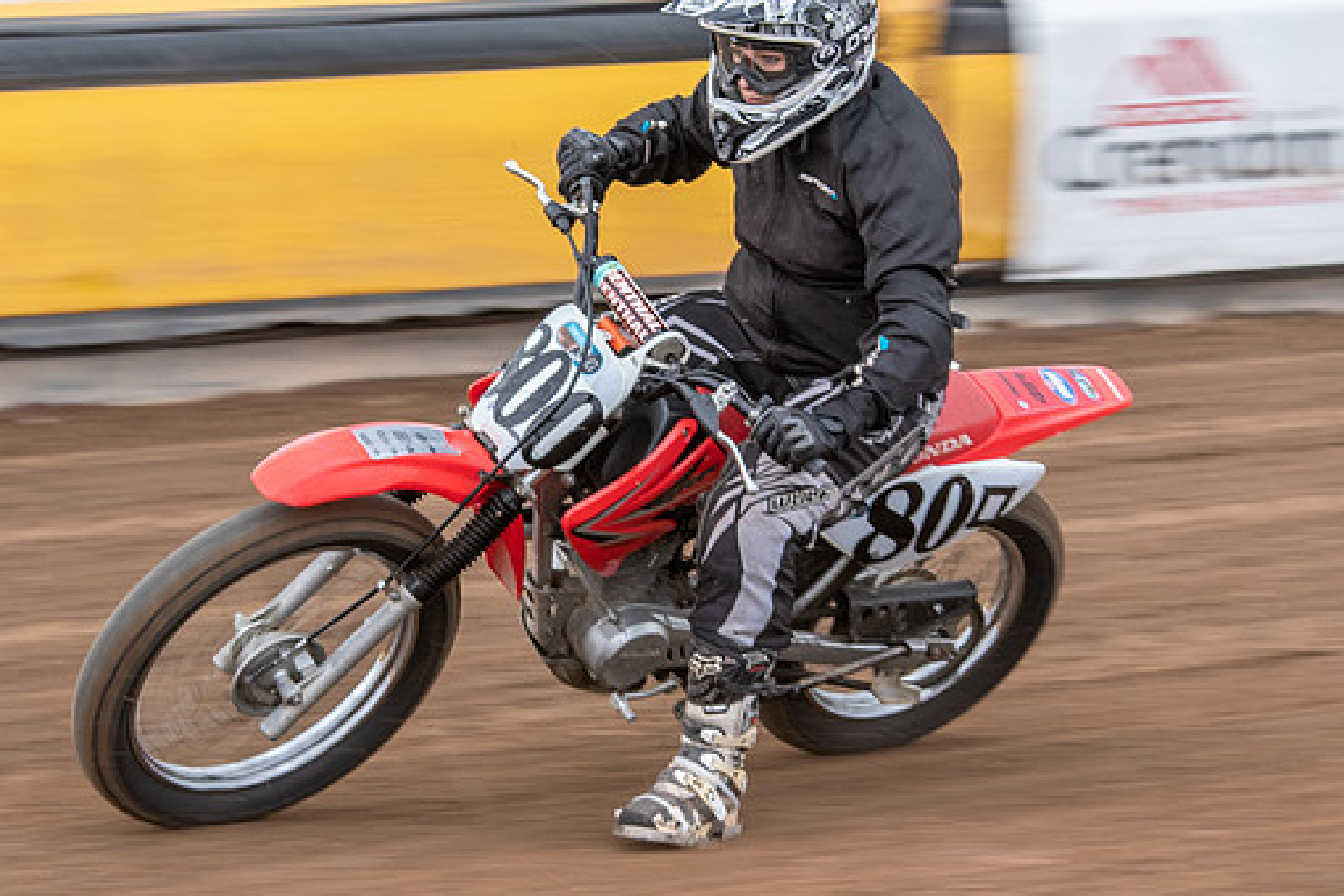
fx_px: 7167
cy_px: 442
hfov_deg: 10.7
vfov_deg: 7.2
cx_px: 616
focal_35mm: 192
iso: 400
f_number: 8
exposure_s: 1/200
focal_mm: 95
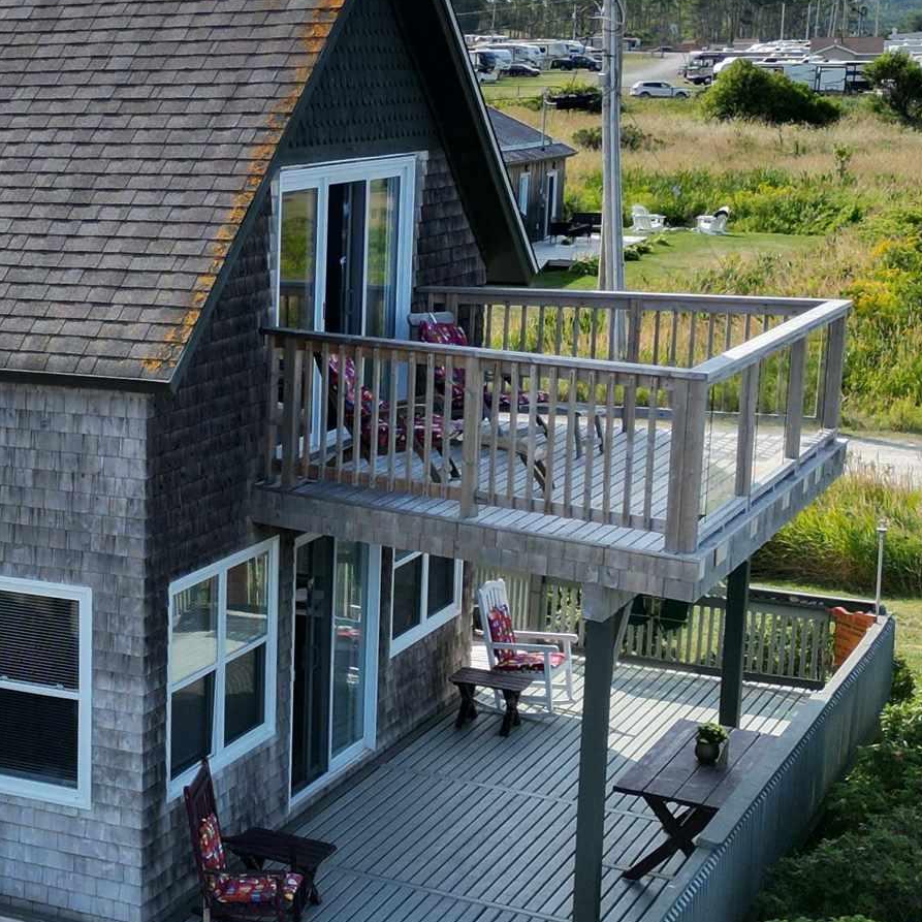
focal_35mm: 73
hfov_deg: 22.1
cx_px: -150
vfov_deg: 23.7
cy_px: 467
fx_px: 2200
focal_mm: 6.72
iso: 100
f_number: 1.7
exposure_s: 1/5000
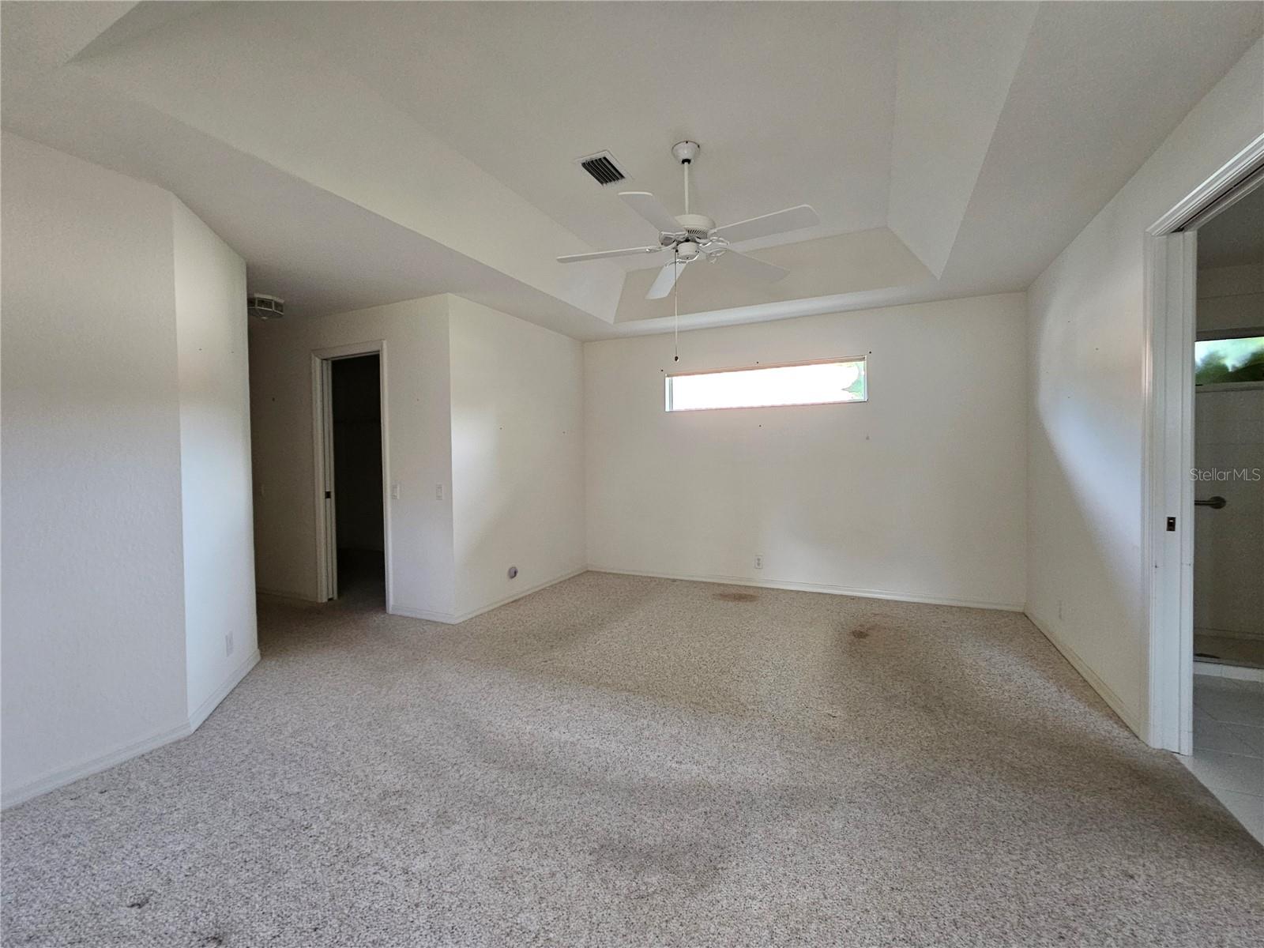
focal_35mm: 13
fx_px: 475
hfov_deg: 106.2
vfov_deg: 89.9
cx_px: 632
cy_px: 474
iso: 320
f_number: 2.2
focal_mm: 2.2
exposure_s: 1/30
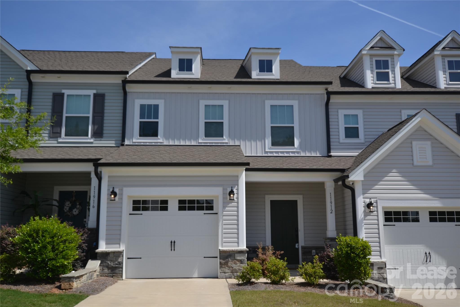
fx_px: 460
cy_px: 154
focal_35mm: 36
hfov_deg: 53.1
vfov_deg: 36.9
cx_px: 230
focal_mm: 24
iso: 100
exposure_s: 1/250
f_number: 8
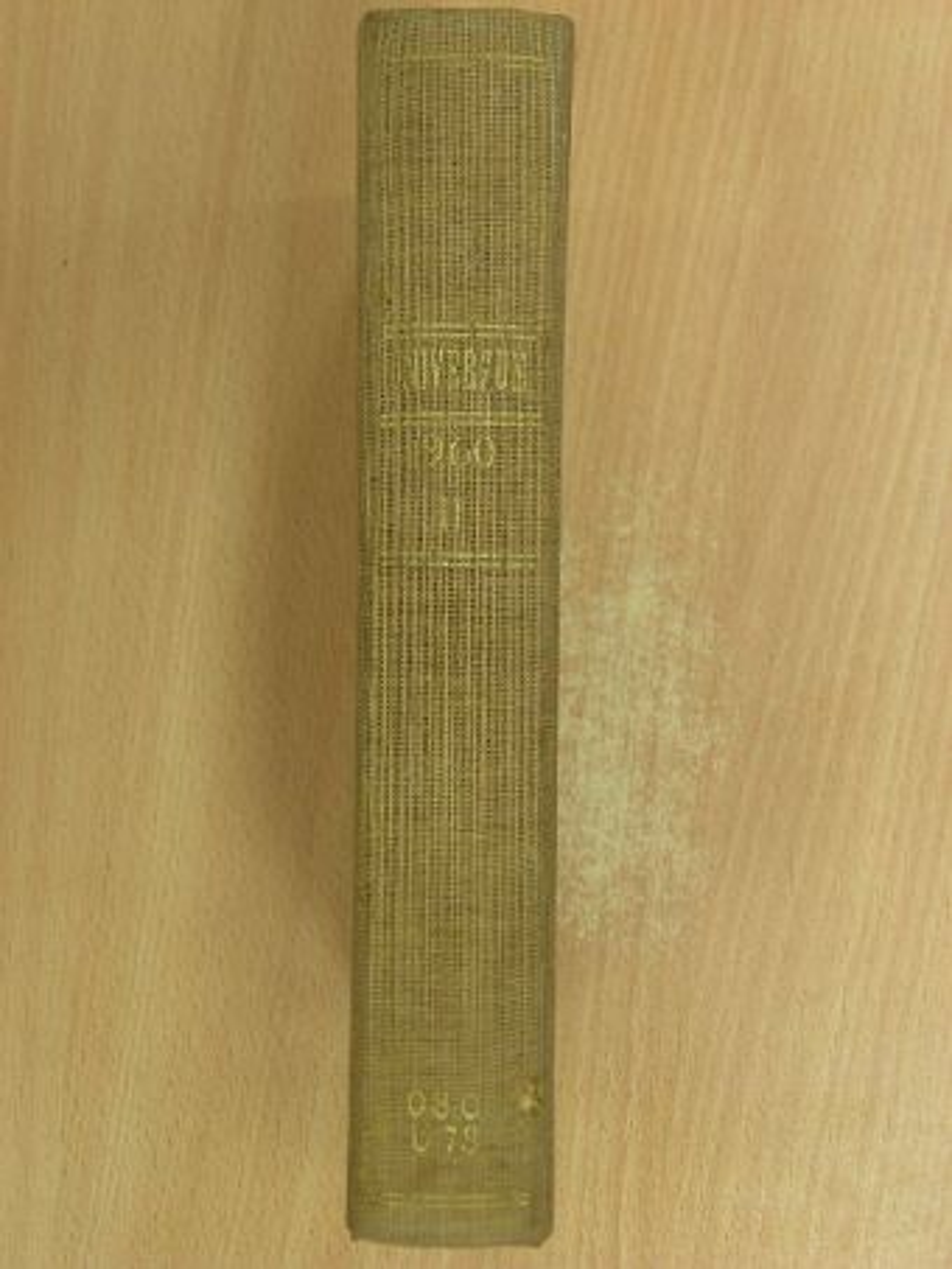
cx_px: 476
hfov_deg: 30.3
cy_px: 634
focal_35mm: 48
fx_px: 1759
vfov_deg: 39.6
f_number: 3.5
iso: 100
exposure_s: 1/11.5
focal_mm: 8
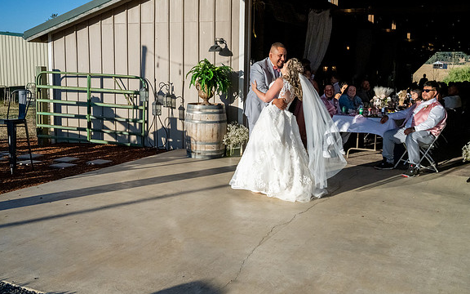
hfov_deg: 51.5
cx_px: 234
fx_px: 487
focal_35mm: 38
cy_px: 141
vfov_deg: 33.6
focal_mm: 37
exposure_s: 1/8000
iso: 4500
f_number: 9
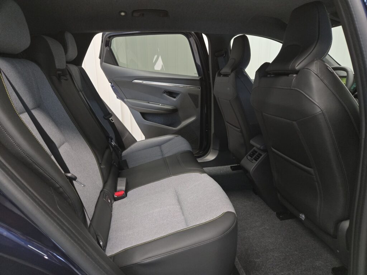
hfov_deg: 73.9
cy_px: 138
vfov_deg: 58.9
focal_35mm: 23
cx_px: 184
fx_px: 244
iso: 400
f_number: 1.8
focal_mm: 5.4
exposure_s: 1/100
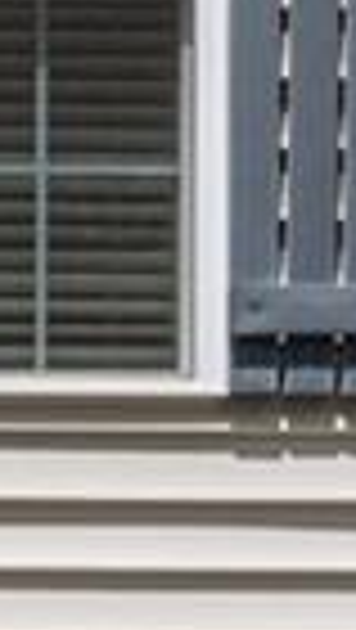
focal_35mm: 229
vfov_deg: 8.8
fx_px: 3834
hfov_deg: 4.8
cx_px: -1140
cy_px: 1359
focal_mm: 20
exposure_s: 1/500
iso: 400
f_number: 14
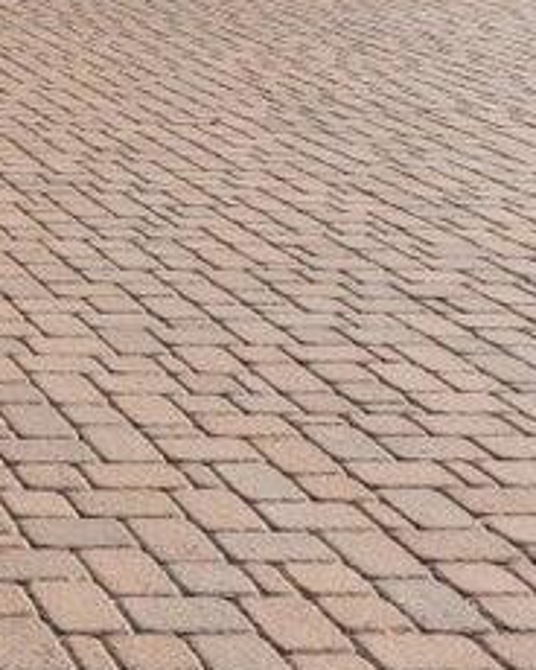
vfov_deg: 19.1
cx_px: -533
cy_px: -154
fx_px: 1864
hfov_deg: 13.9
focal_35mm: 94
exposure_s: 1/1000
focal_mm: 24
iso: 400
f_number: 8
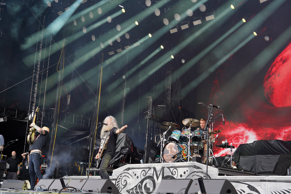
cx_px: 146
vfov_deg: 28.1
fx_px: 388
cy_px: 97
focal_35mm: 48
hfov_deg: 41.1
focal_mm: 48
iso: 100
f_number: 5
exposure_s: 1/80
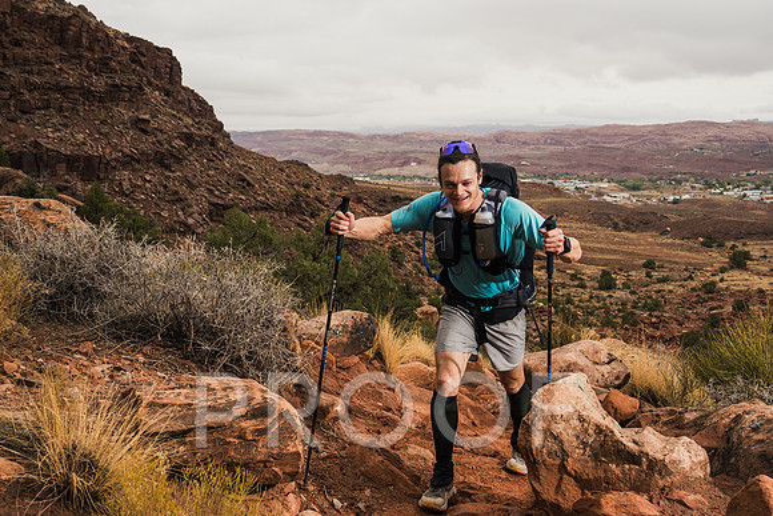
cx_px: 386
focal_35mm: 36
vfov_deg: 36.5
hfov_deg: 52.5
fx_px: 783
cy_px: 258
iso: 200
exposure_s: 1/320
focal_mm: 36
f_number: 6.3
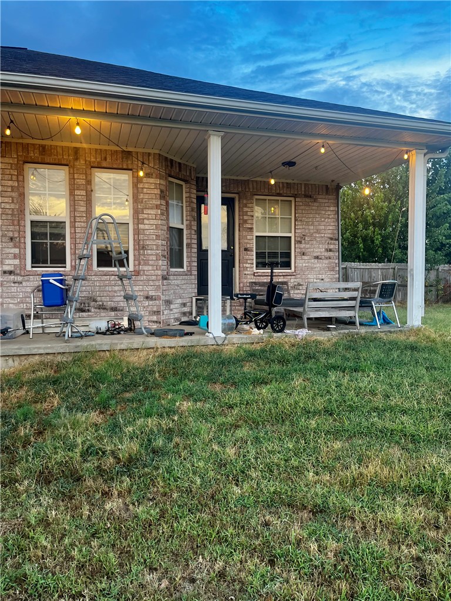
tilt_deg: -2.3
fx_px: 452
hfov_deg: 53.1
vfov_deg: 67.3
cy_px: 300
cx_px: 226
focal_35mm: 26
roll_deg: +0.6
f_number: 1.6
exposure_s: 1/120
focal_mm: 5.1
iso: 100
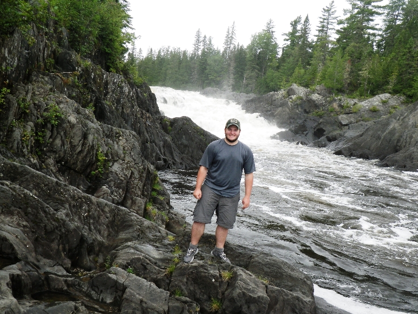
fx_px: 350
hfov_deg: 61.6
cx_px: 216
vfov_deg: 48.2
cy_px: 160
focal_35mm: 29
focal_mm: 5
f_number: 4.2
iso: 80
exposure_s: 1/250
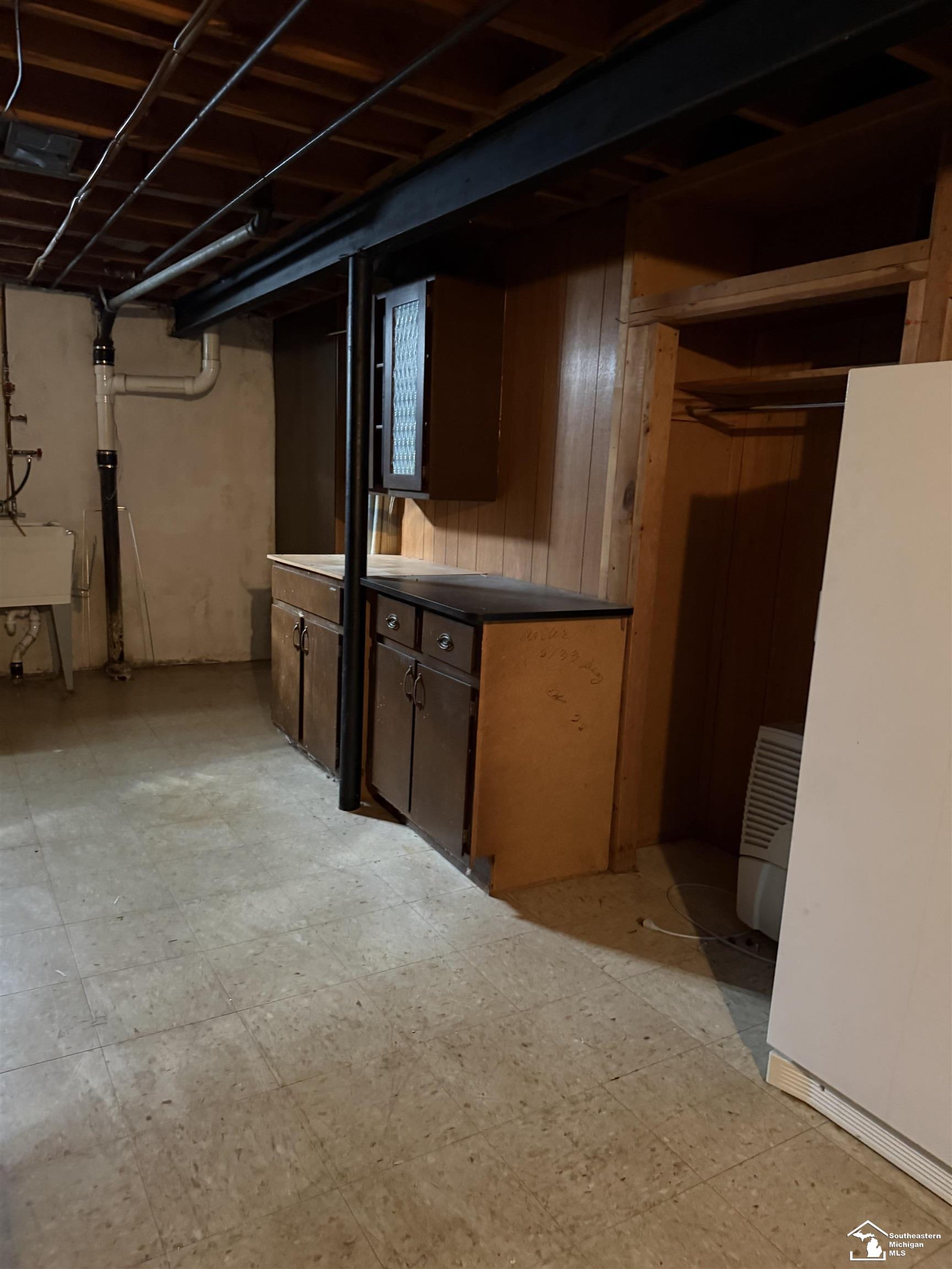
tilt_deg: -9.3
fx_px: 880
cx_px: 476
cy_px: 634
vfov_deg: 71.6
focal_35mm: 24
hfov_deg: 56.8
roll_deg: -4.1
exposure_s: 1/30
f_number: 1.78
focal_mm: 6.76
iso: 1250
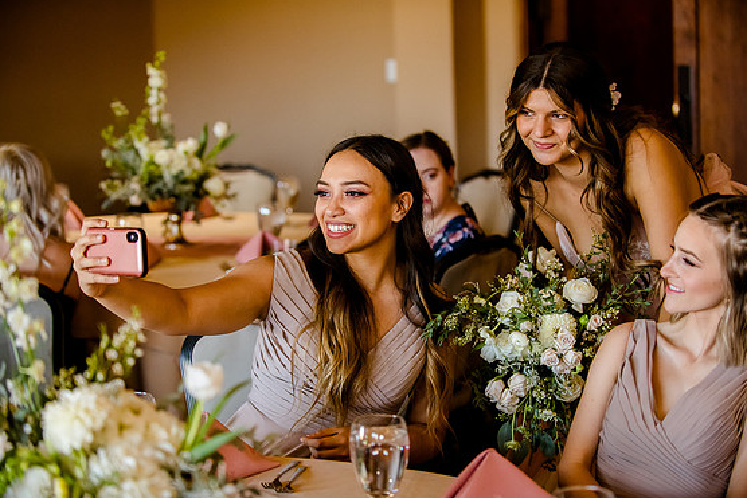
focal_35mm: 73
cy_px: 250
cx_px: 367
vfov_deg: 18.7
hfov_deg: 27.7
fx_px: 1515
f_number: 2.8
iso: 2500
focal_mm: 70
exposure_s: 1/320
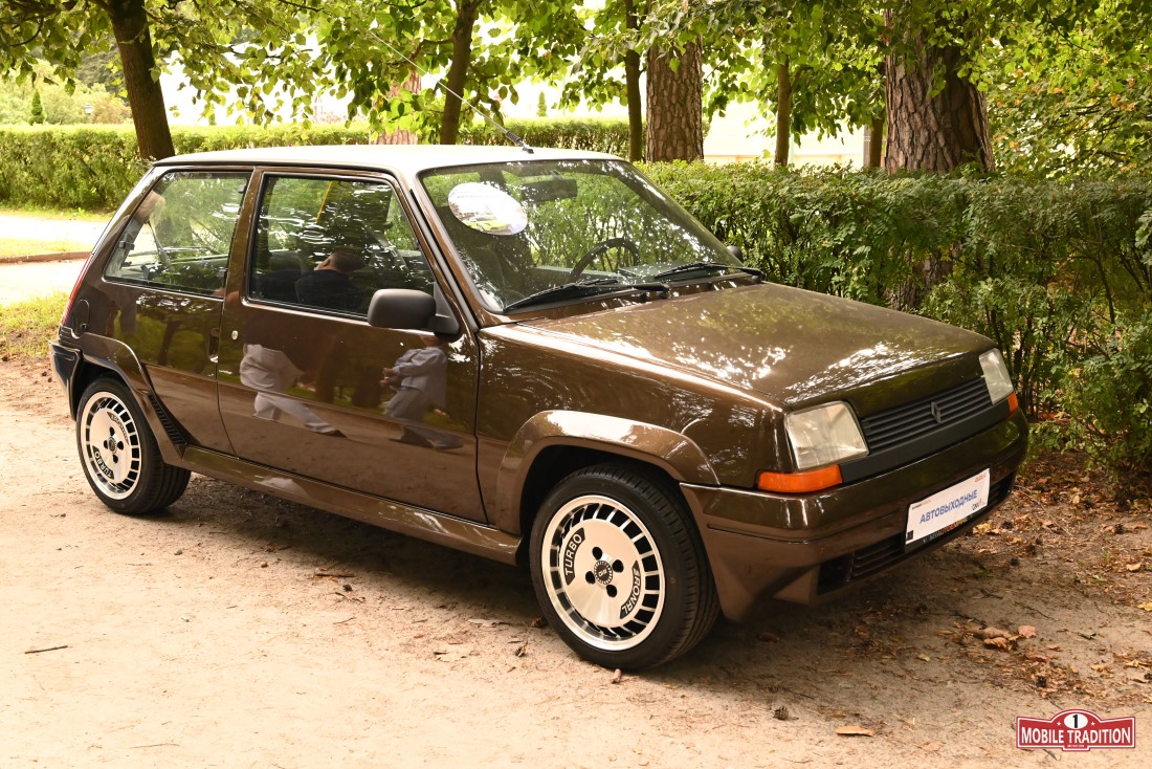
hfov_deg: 48.4
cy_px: 384
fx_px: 1280
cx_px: 576
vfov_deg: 33.4
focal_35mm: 40
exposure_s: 1/250
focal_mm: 40
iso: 3200
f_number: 7.1
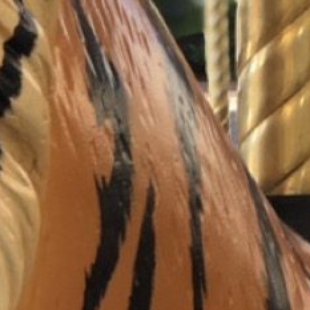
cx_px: 275
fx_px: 2634
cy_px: -146
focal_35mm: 260
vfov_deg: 6.6
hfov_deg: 6.7
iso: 32
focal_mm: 6.6
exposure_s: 1/120
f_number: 2.8
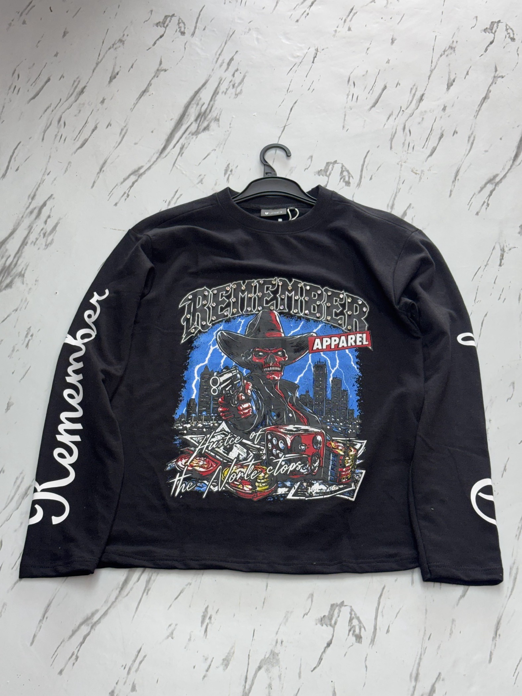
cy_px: 348
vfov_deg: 39.7
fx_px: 965
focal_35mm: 48
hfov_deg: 30.3
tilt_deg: -61.4
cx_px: 261
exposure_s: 1/100
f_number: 1.78
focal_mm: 6.76
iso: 100
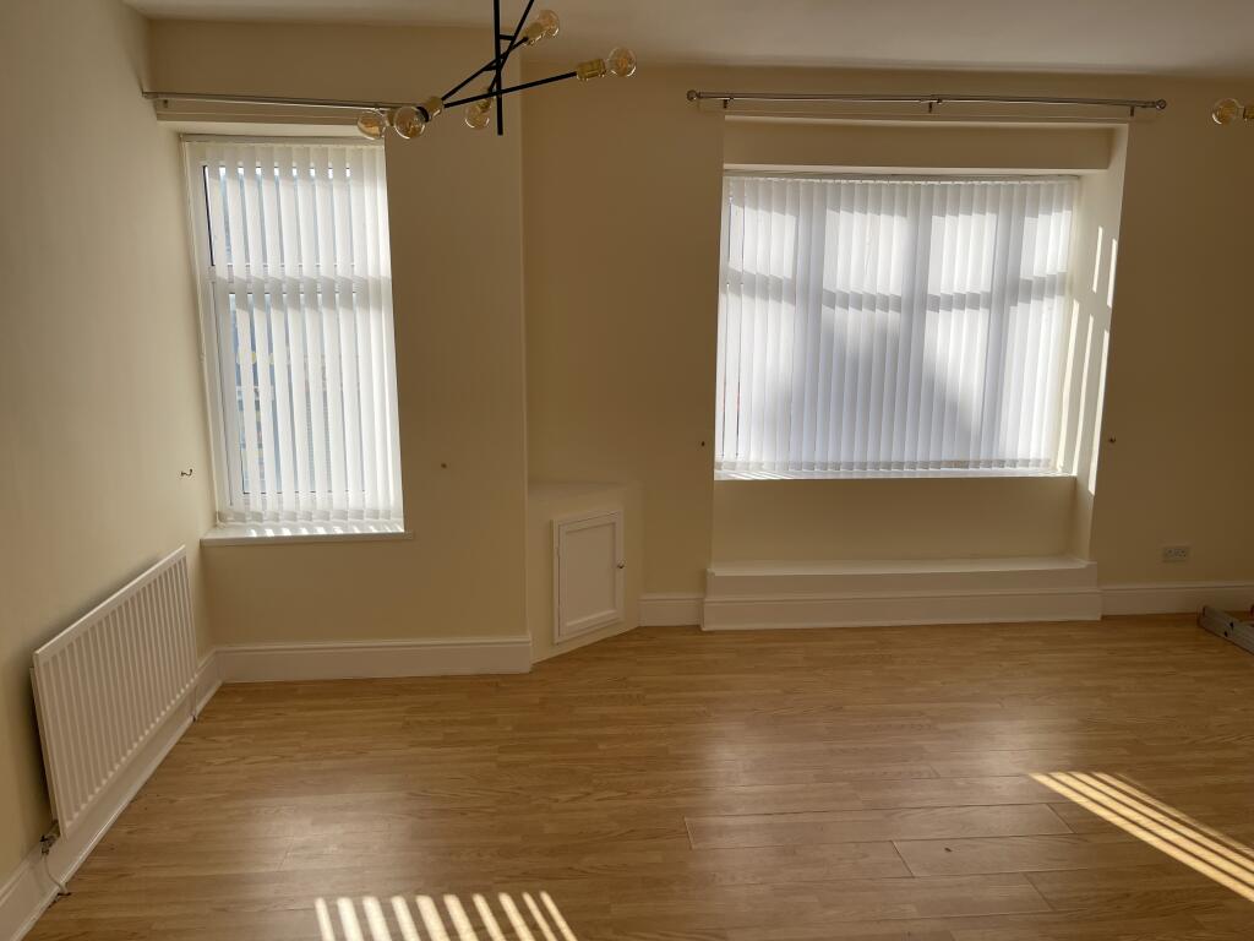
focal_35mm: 25
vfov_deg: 54.9
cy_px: 470
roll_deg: -0.8
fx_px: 906
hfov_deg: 69.4
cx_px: 627
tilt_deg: -10.5
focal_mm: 5.1
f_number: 1.6
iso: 32
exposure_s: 1/1821
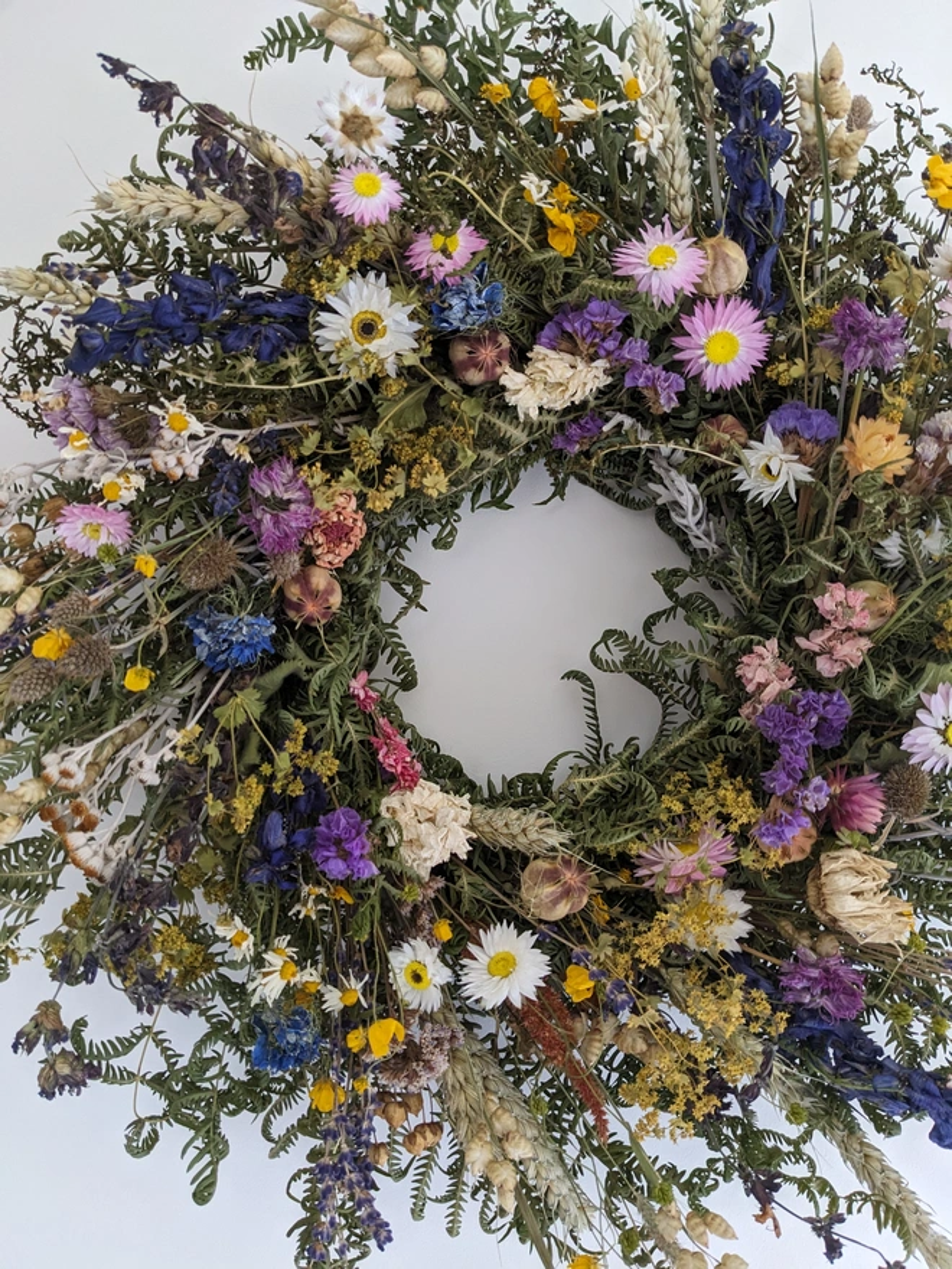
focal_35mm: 27
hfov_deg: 51.4
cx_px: 476
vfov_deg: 65.3
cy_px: 634
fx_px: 990
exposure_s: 1/122
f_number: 1.73
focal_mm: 4.38
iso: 546
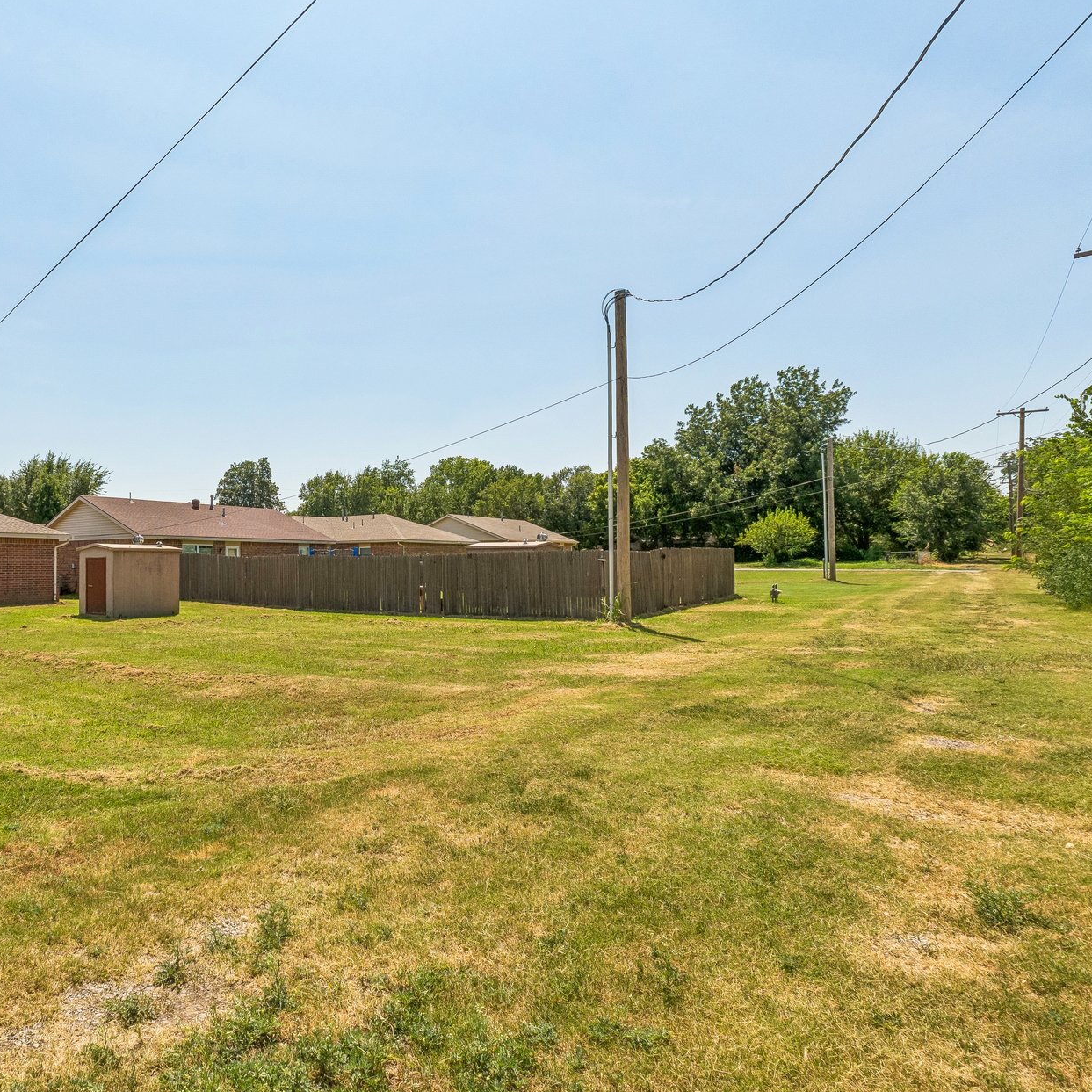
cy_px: 555
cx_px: 270
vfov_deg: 72.1
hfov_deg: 67.4
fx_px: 749
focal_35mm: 21
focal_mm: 10
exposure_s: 1/1000
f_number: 8
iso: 200
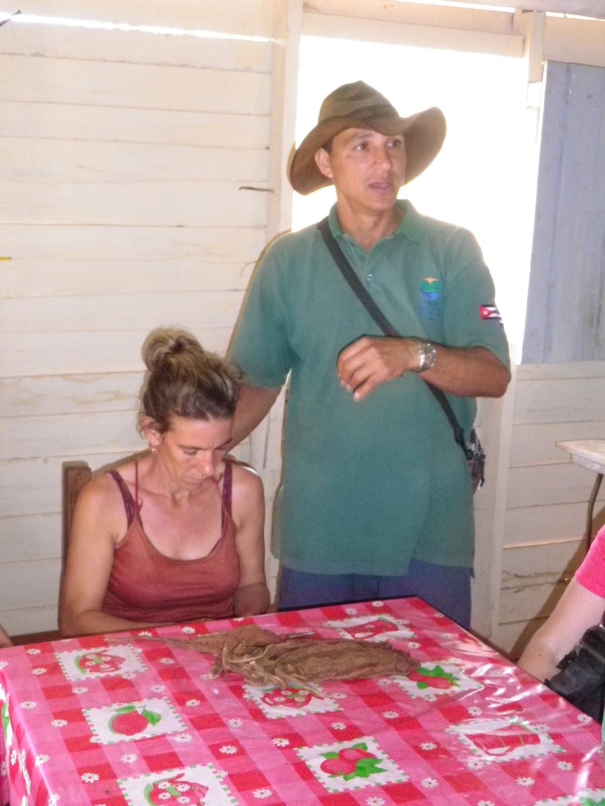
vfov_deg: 38.9
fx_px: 1142
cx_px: 302
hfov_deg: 29.7
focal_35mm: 49
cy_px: 403
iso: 800
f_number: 4.2
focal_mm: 8.7
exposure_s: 1/60
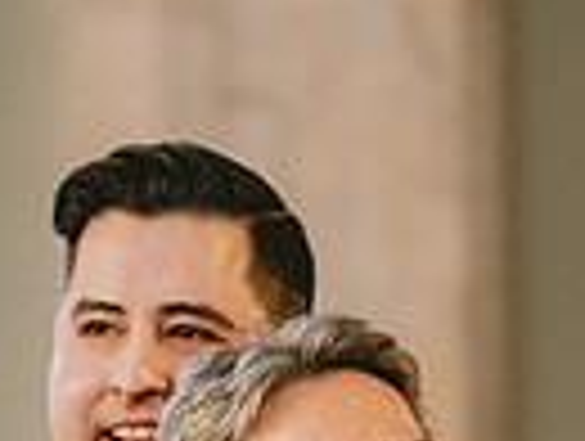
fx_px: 7534
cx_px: 135
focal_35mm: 445
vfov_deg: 3.3
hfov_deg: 4.4
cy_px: 848
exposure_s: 1/60
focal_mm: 104
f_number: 2.8
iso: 3200
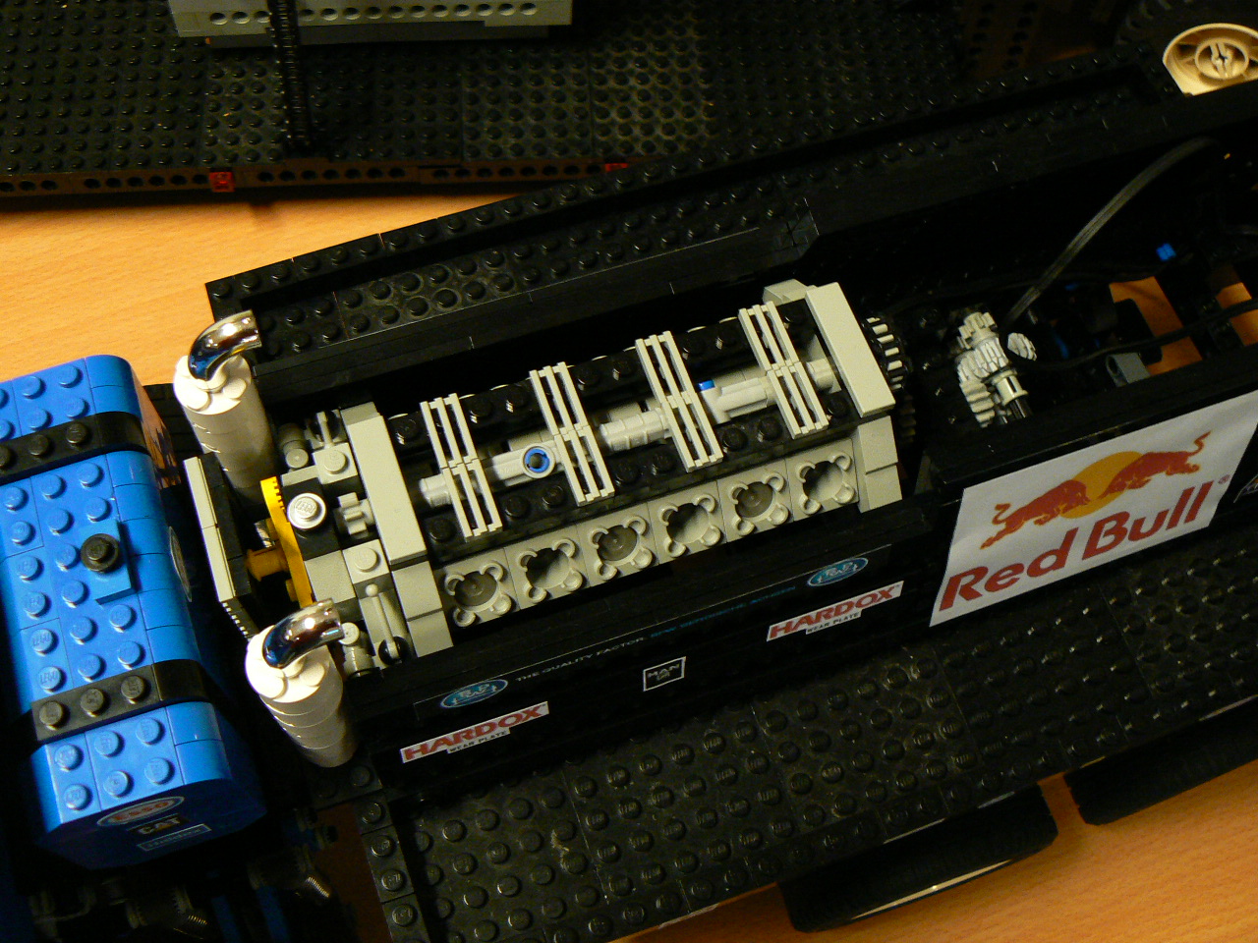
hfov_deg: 50.1
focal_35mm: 37
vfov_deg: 38.7
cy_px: 472
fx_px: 1345
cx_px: 629
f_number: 2.8
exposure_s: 1/15
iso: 200
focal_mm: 6
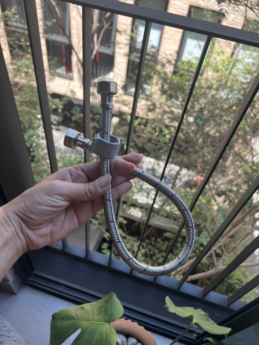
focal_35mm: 26
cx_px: 130
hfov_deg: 53.1
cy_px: 172
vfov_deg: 67.3
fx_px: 259
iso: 50
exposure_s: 1/387
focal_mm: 5.7
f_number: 1.5
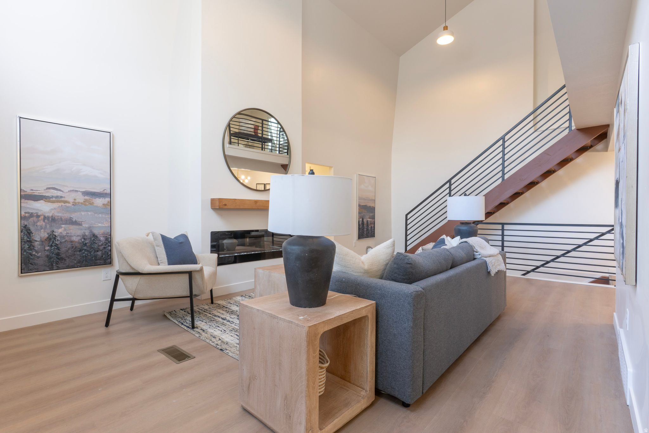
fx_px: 306
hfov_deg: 93.3
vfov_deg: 70.4
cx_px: 324
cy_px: 216
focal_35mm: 17
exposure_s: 1/8
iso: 100
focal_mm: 17
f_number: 8
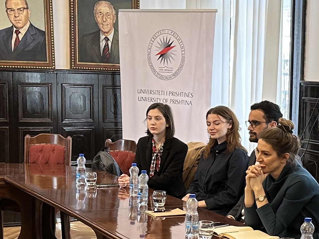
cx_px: 267
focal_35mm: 88
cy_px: 190
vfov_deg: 16.7
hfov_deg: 21.9
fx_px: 811
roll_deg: -2.4
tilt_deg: -9.0
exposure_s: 1/121
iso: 125
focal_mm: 6.86
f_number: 1.78
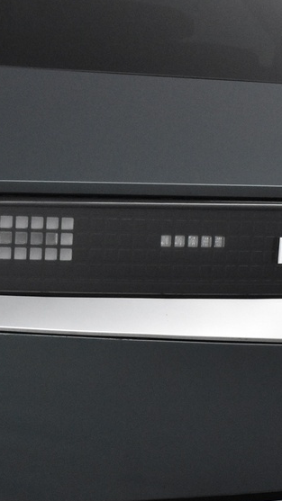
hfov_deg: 9.4
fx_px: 1703
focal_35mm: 128
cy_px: 446
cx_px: 26
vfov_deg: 16.6
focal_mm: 28
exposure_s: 1/160
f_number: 6.3
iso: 3200
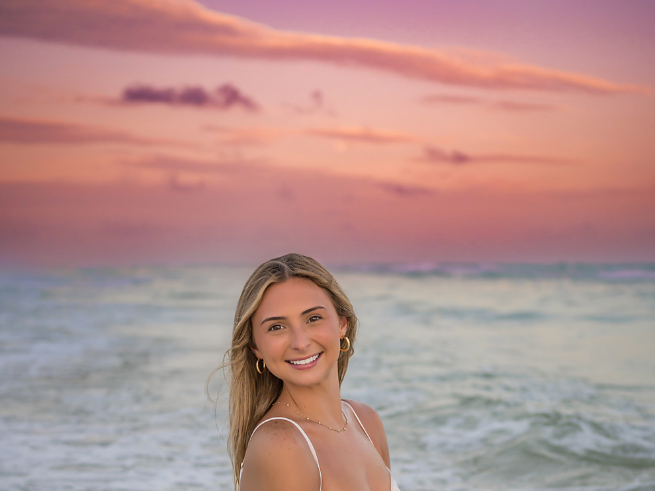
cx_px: 326
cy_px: 475
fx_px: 965
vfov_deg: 27.2
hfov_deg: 37.5
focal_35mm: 51
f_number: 1.8
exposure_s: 1/2000
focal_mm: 35
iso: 320
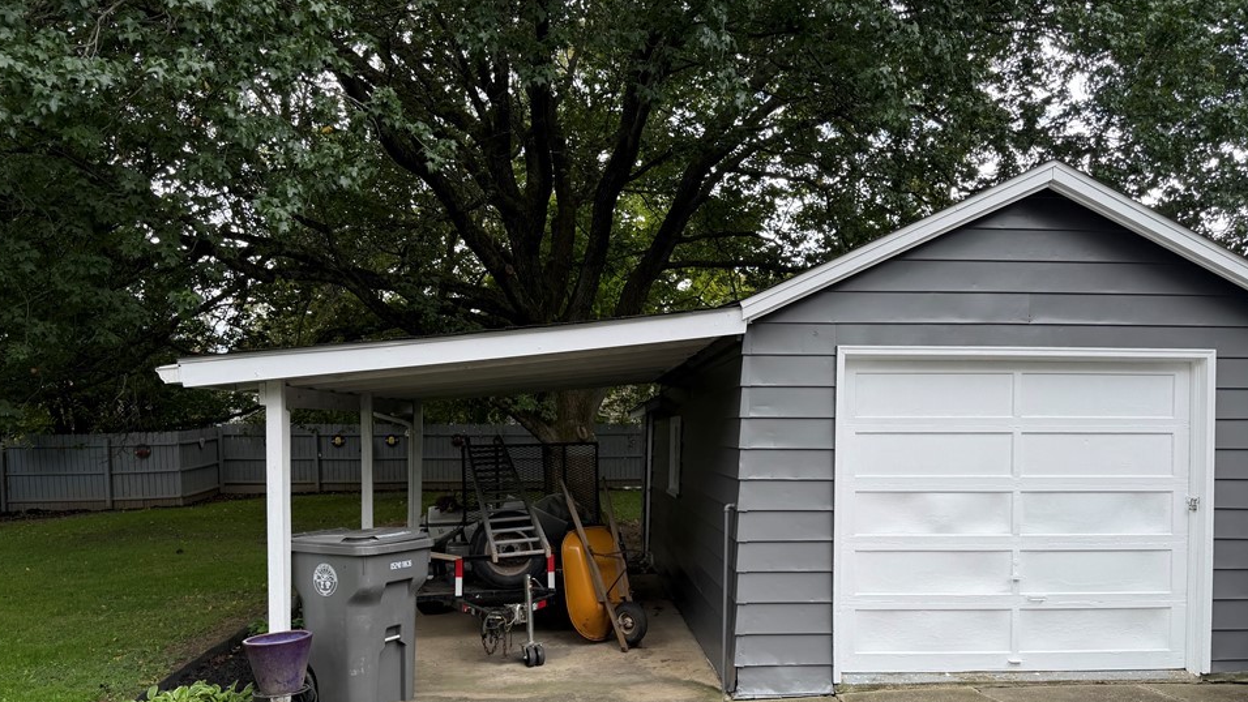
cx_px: 651
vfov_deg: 41.0
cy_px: 471
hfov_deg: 67.9
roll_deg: -0.7
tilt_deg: -2.6
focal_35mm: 28
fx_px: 927
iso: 100
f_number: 1.78
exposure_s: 1/683
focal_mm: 6.76
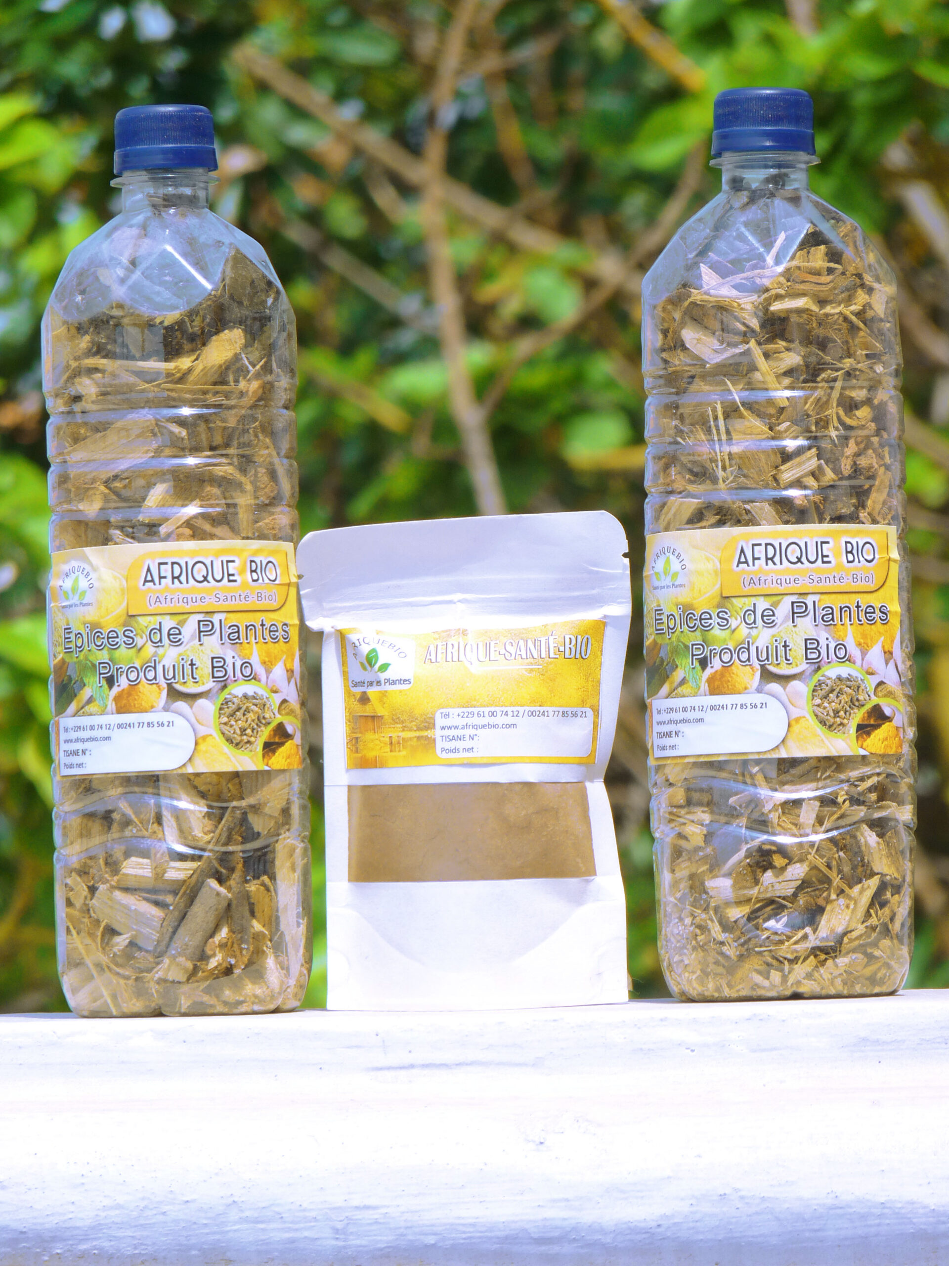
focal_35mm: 240
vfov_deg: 8.2
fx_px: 8773
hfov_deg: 6.2
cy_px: 633
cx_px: 474
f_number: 3.7
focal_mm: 42.6
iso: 100
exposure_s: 1/1000
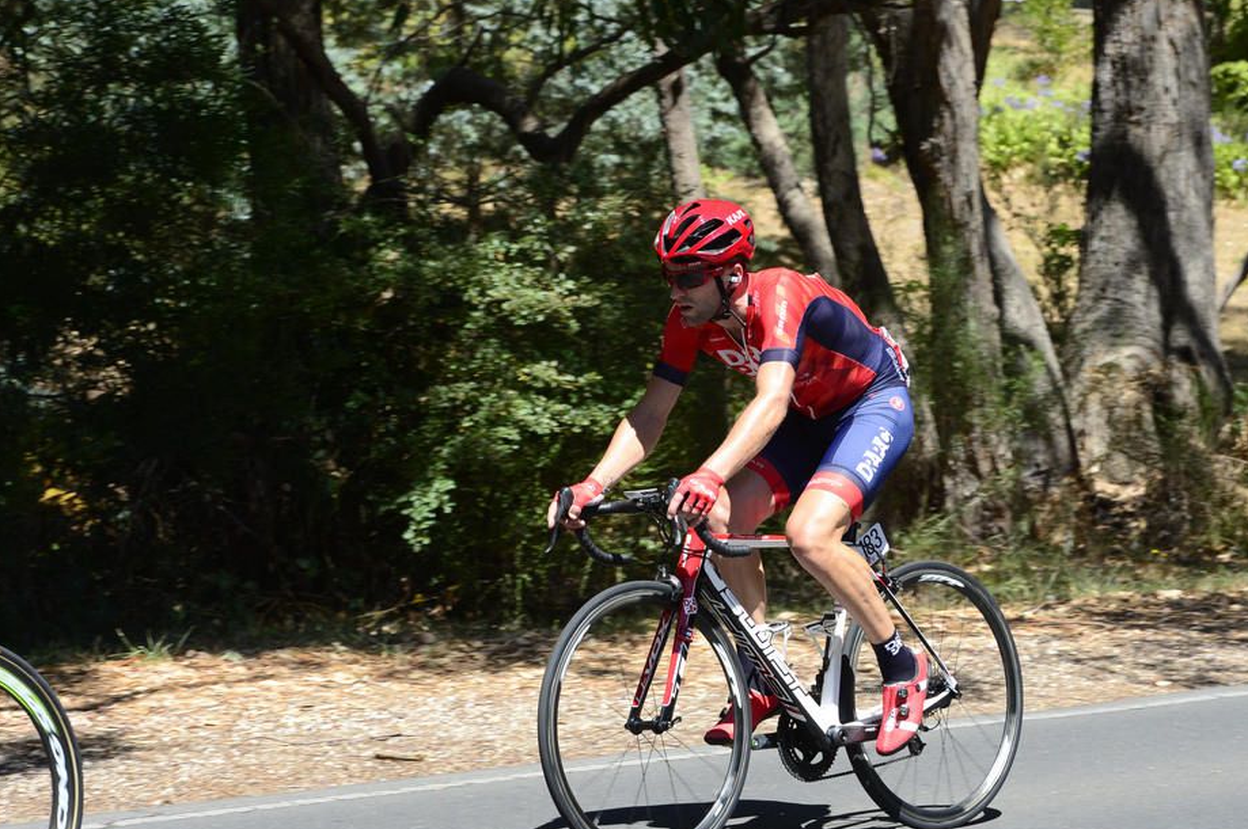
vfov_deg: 11.7
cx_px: 690
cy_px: 443
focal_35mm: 117
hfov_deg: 17.5
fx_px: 4052
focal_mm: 105
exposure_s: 1/1000
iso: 1600
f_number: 13
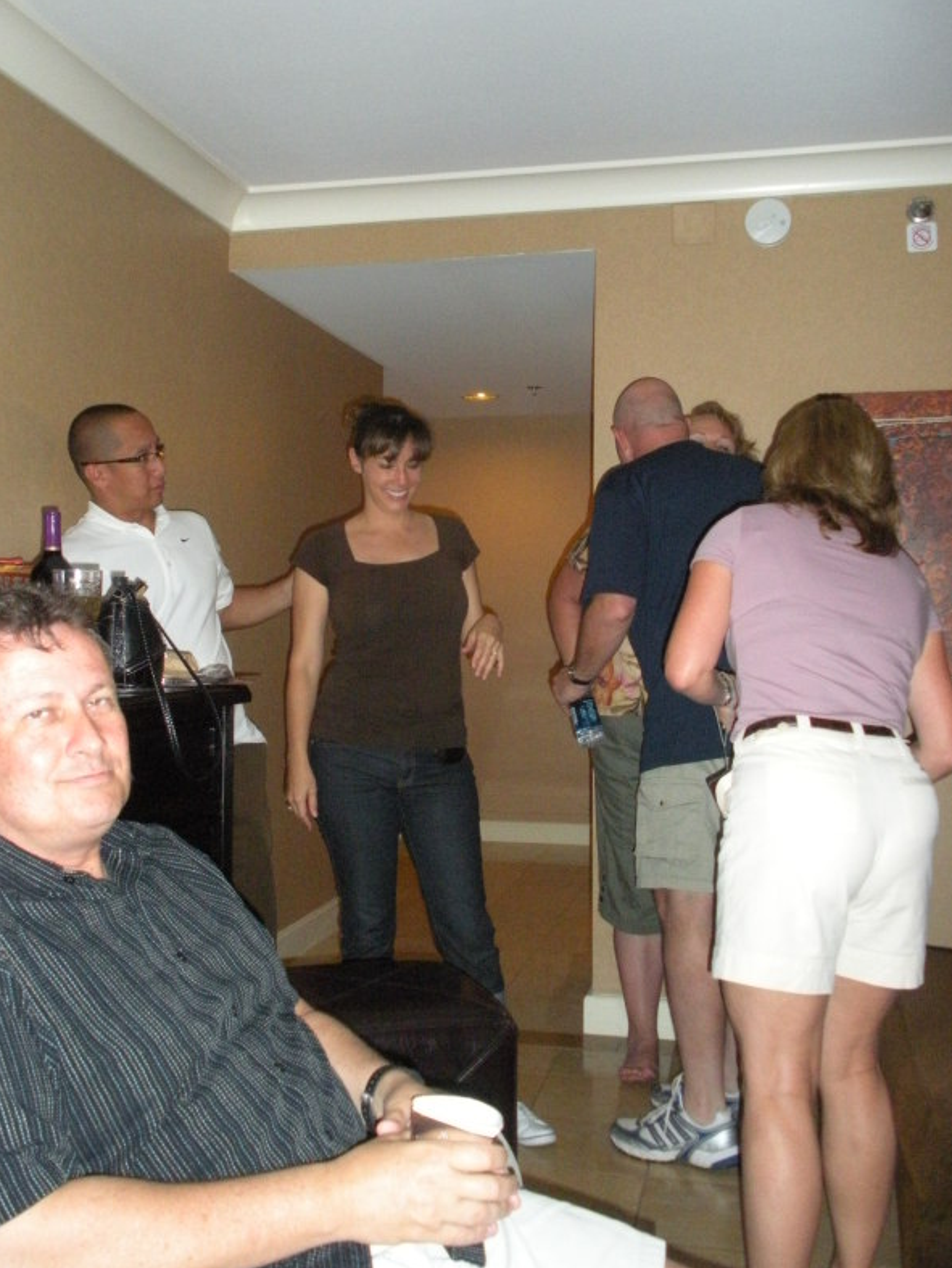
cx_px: 448
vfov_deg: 47.8
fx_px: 1429
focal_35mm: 39
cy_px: 619
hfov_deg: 36.8
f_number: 3.5
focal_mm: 6.3
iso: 559
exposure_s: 1/60
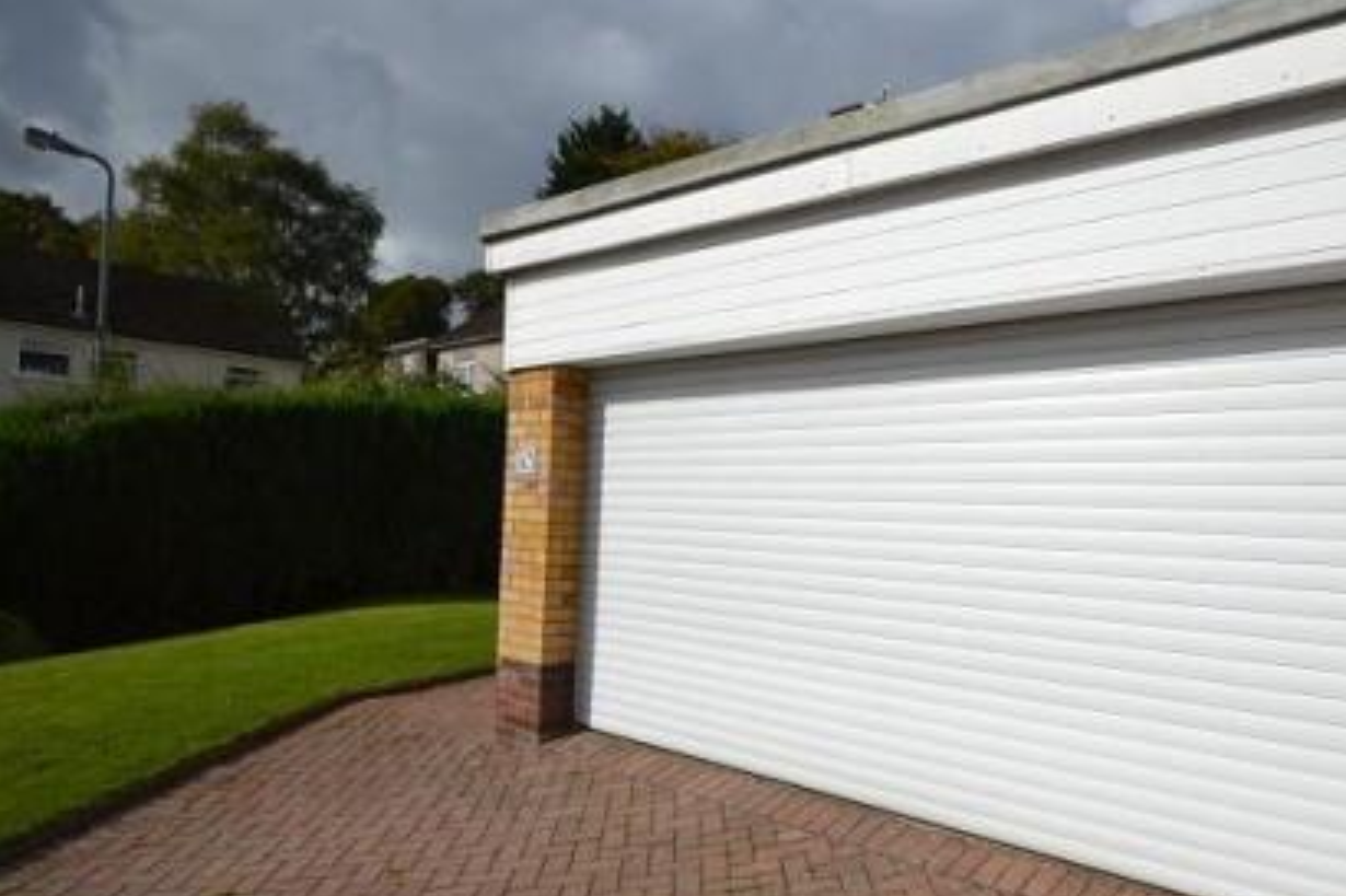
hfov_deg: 70.2
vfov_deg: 53.0
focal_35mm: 24
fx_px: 897
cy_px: 504
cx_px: 962
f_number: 7.1
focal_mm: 10
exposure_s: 1/200
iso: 100
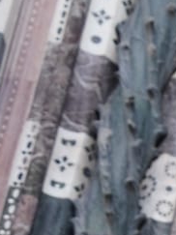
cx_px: 666
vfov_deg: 7.7
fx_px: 1689
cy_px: 416
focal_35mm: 249
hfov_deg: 5.3
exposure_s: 1/160
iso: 250
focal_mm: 42
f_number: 4
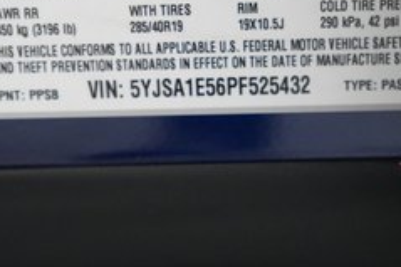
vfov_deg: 17.8
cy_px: 10
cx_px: 268
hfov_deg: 26.8
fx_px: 835
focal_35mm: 75
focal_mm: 28
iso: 8000
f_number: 2.8
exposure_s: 1/160
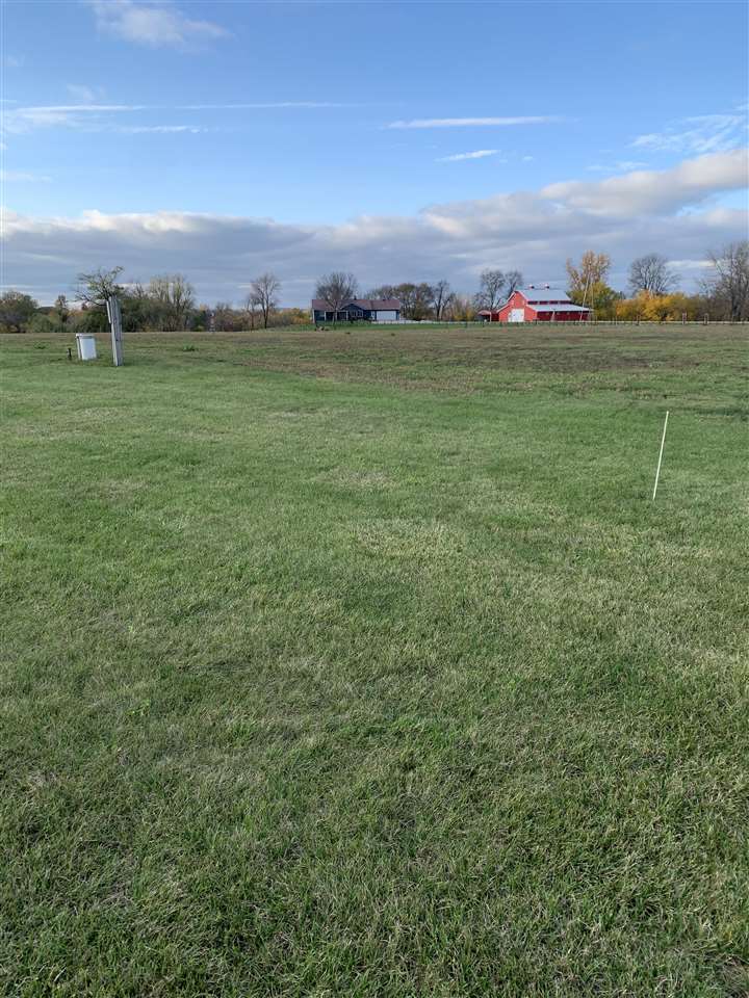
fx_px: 750
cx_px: 374
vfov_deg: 67.3
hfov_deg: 53.1
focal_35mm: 26
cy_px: 499
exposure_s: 1/919
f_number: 1.8
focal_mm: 4.25
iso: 25
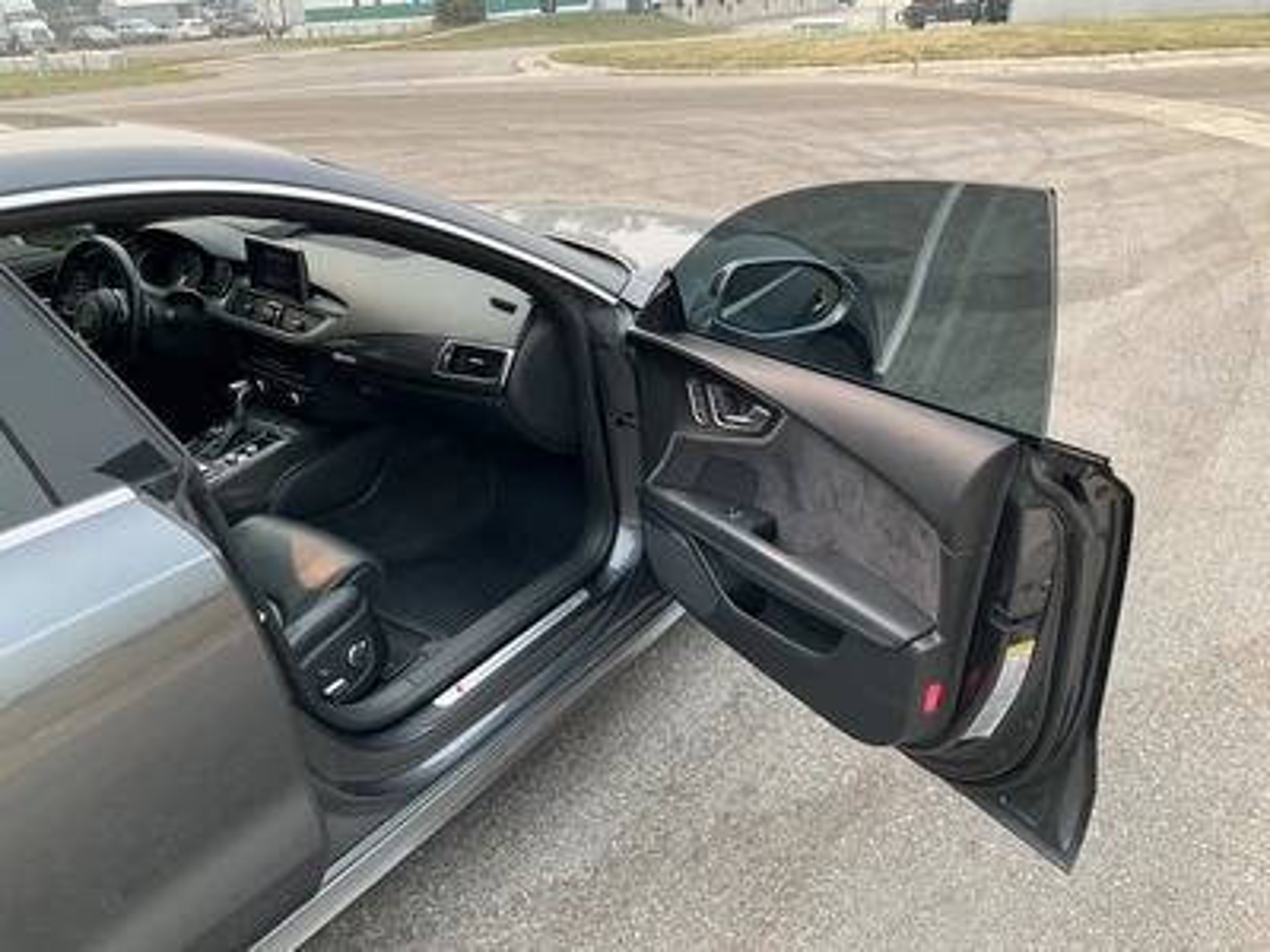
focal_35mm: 29
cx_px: 635
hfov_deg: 61.7
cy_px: 476
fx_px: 1064
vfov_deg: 48.2
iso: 25
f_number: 1.8
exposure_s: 1/342
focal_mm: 3
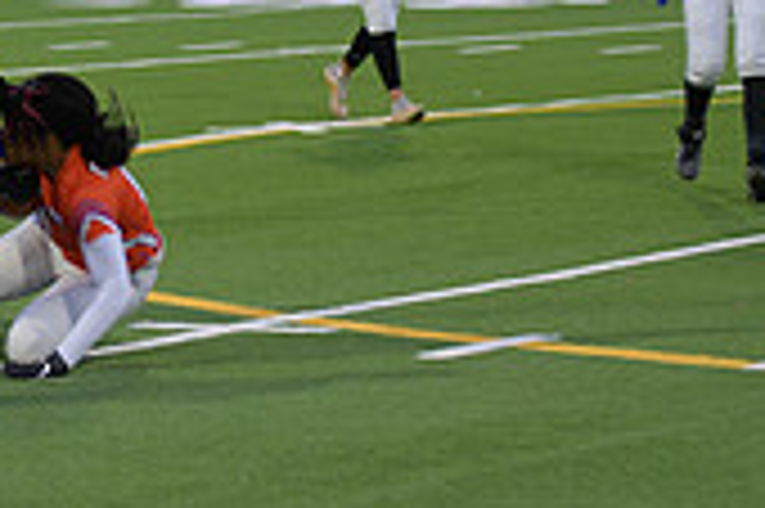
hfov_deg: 7.0
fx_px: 6241
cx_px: -86
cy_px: 92
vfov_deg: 4.7
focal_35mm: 294
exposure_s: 1/200
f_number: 2.8
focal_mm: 86
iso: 360
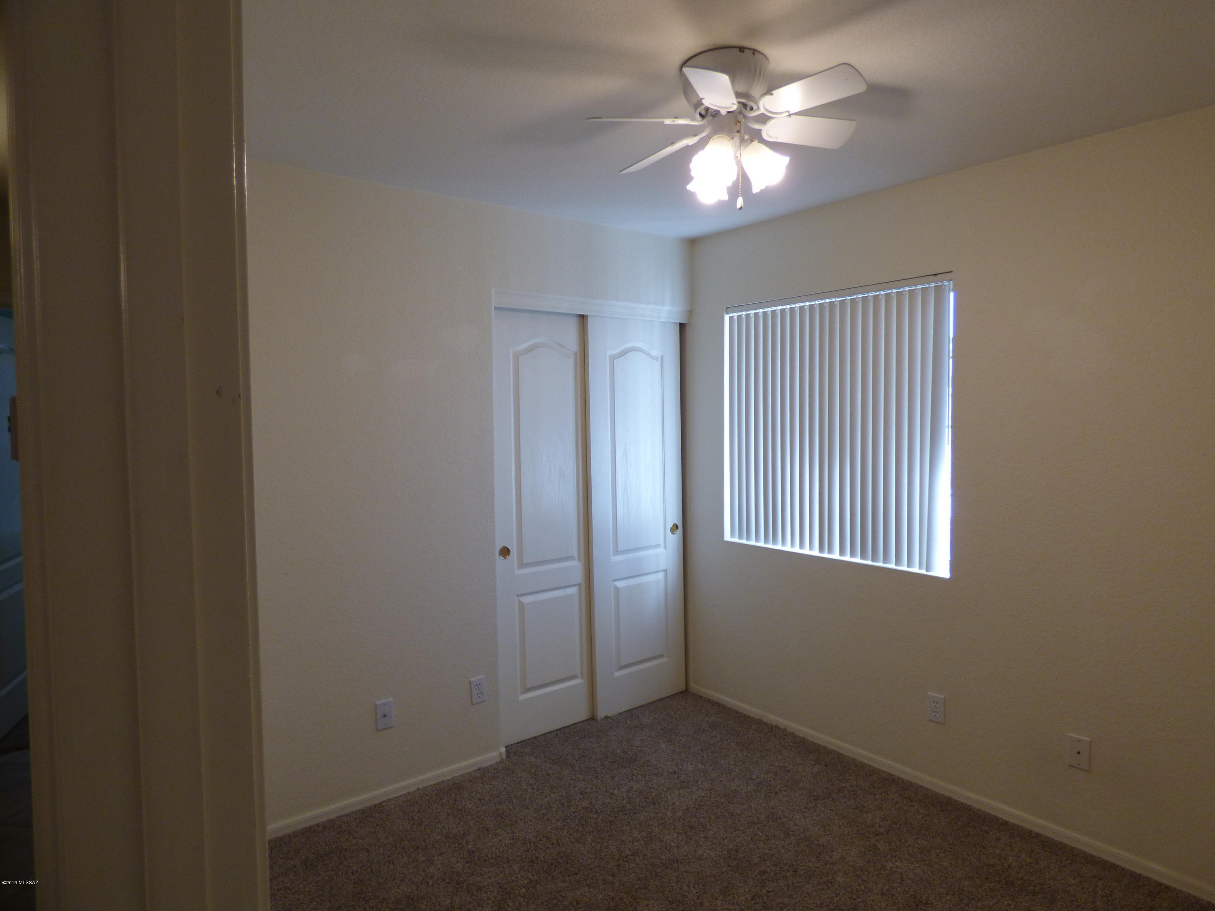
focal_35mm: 20
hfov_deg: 81.7
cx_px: 608
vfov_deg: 66.0
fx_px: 702
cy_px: 456
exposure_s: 1/60
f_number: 2.8
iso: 125
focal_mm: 3.58
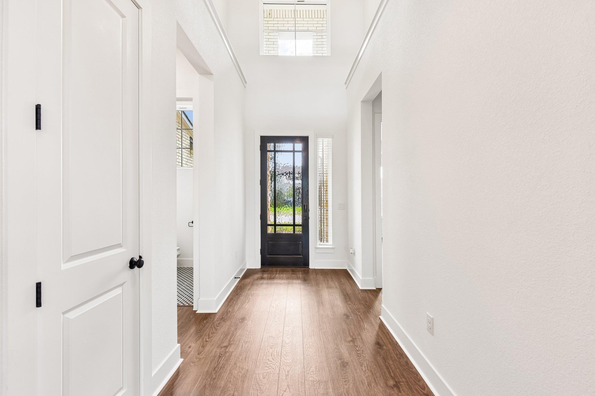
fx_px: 231
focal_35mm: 14
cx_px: 298
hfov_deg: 104.3
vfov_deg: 81.2
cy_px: 198
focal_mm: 14
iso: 100
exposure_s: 1/20
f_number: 8
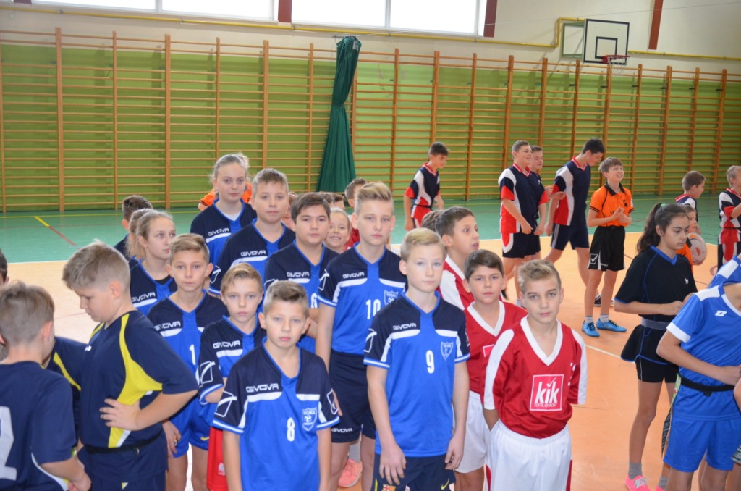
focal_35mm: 45
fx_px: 924
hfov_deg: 43.7
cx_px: 370
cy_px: 246
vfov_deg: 29.7
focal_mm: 30
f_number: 4.2
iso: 1250
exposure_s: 1/60
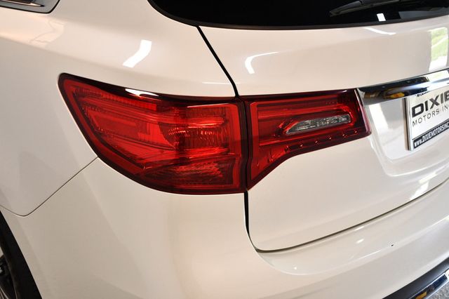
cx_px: 224
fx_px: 486
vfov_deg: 34.2
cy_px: 150
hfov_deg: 49.6
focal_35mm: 39
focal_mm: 26
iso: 1250
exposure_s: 1/125
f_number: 3.8
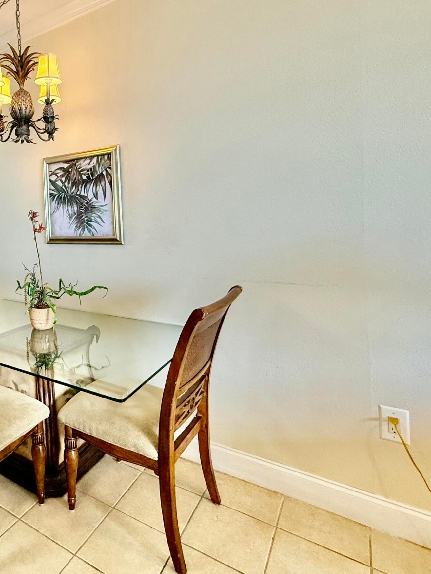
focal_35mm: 23
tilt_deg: +0.1
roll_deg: +2.2
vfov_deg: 72.9
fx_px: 382
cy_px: 223
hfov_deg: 52.6
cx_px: 53
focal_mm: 2.22
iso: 160
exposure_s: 1/120
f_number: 2.2
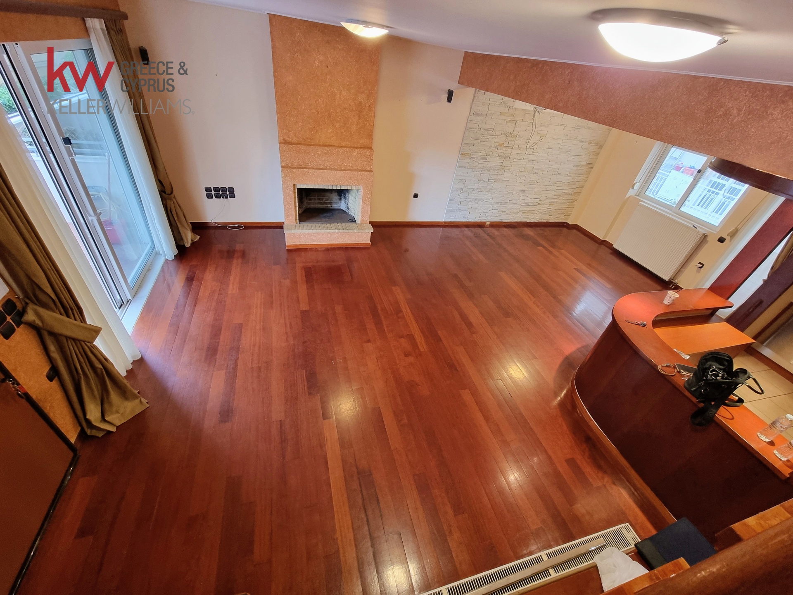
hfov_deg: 106.2
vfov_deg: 89.9
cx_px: 396
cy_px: 298
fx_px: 298
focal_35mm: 13
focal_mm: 2.2
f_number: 2.2
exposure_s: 1/33
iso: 320
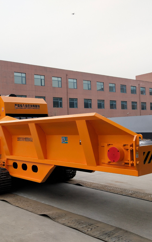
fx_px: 285
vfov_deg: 46.2
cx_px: 43
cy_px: 122
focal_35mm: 43
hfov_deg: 29.5
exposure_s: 1/487
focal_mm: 3.95
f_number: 1.8
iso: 104
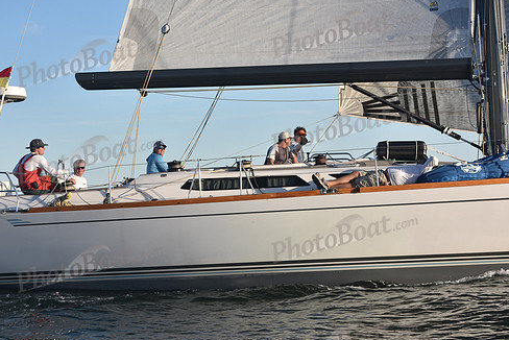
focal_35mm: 95
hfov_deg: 21.4
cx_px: 218
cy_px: 197
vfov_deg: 14.4
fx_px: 1344
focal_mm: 80
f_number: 4.5
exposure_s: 1/800
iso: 250
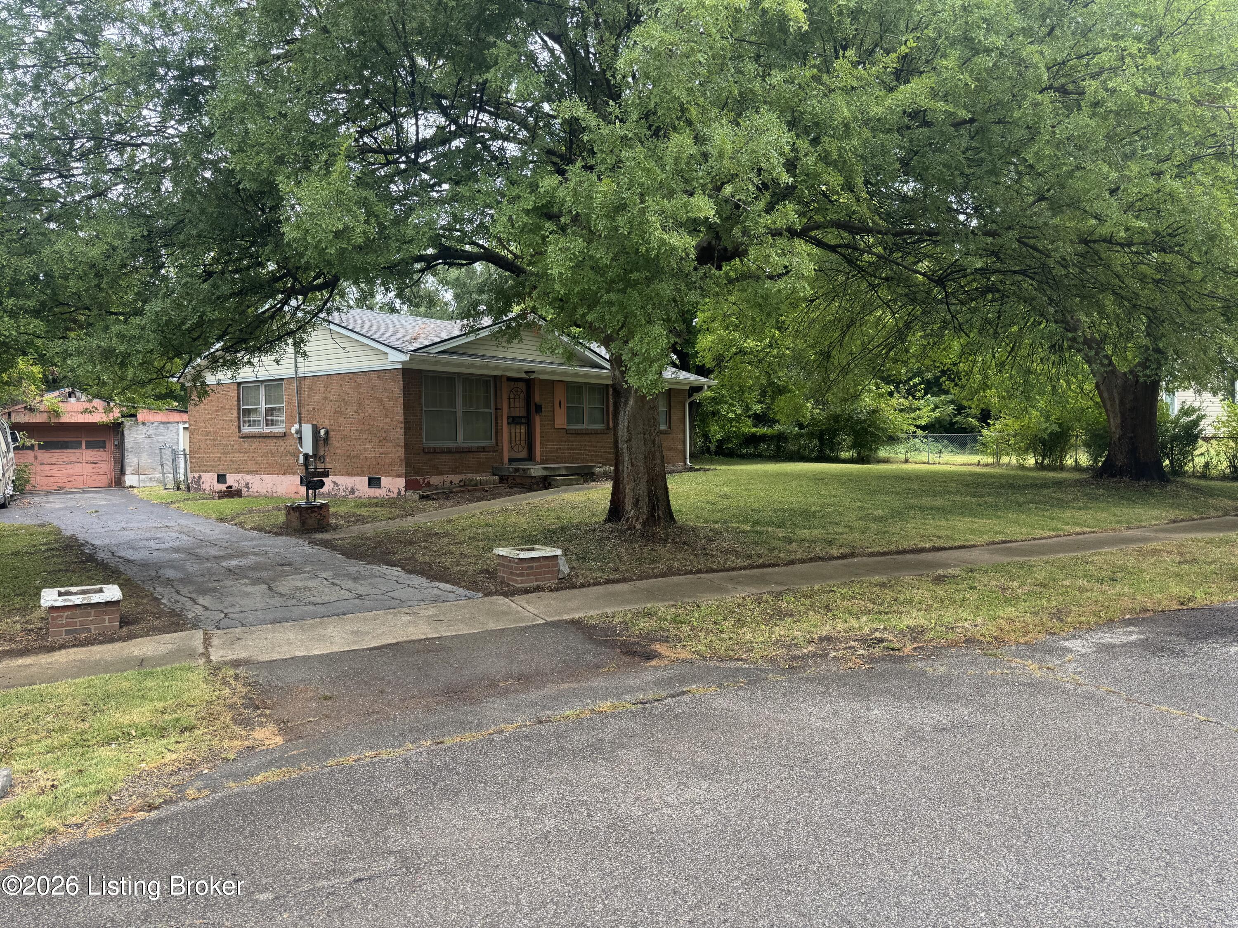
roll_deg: +0.9
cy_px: 464
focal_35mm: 24
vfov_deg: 56.8
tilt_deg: -1.9
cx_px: 619
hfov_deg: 71.6
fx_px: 858
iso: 50
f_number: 1.78
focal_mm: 6.76
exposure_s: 1/138
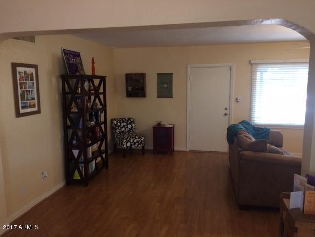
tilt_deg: -8.1
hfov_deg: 61.7
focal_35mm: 29
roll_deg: +0.3
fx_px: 264
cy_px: 118
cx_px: 158
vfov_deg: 48.2
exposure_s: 1/30
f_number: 2.2
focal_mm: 4.15
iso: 100
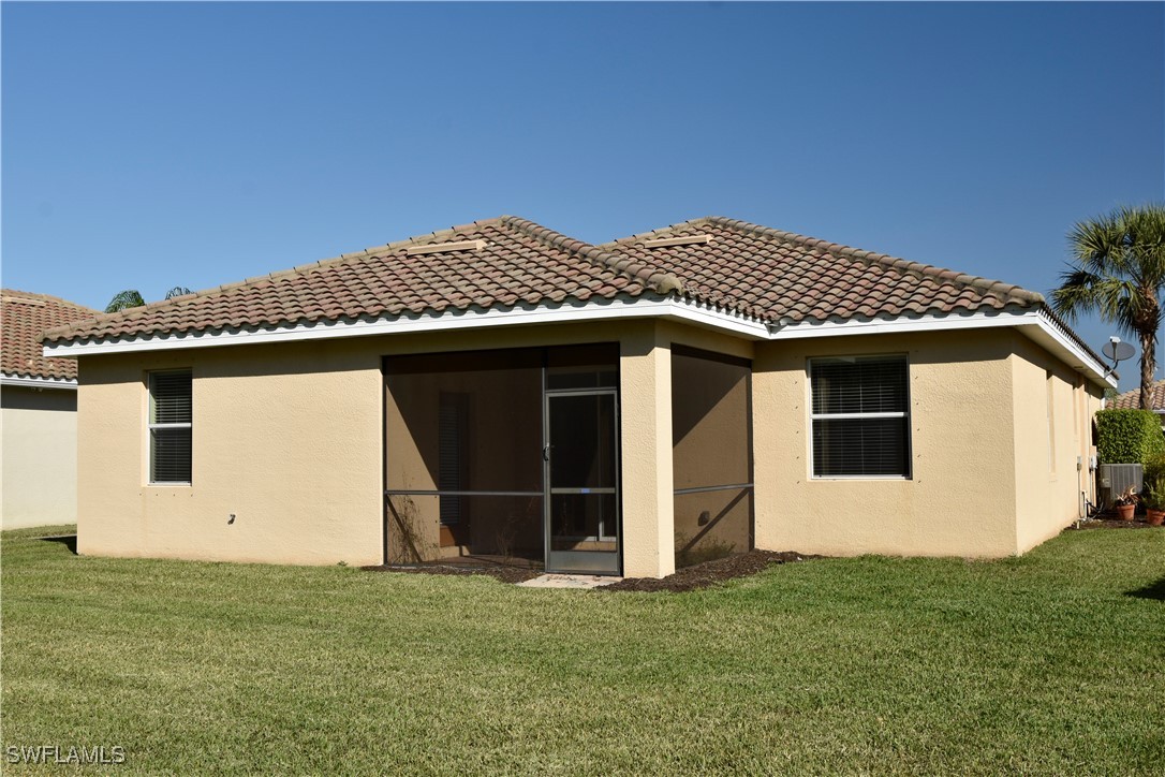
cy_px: 388
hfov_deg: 53.1
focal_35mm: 36
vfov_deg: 36.9
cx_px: 582
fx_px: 1165
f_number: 8
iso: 280
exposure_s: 1/500
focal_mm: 24
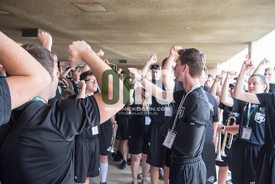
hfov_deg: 55.8
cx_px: 138
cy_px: 92
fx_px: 260
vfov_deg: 38.9
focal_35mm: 34
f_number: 5
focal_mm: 34
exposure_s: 1/250
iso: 2500
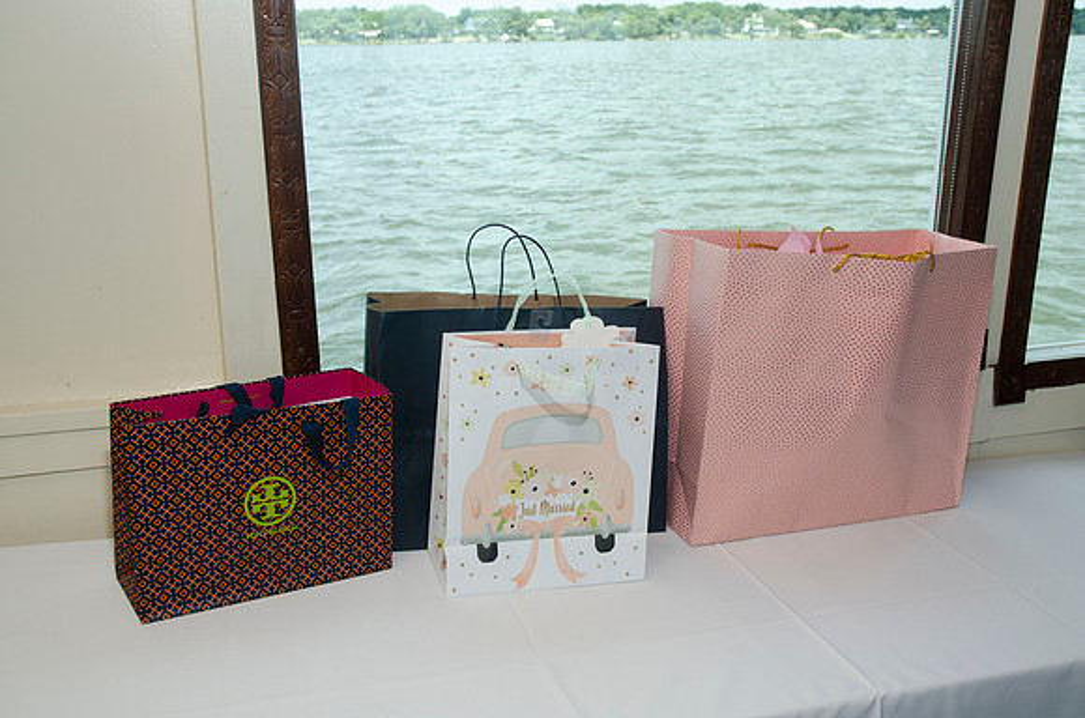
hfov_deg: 53.2
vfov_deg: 36.7
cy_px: 359
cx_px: 542
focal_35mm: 36
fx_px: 1083
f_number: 5.6
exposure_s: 1/250
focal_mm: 24
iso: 200
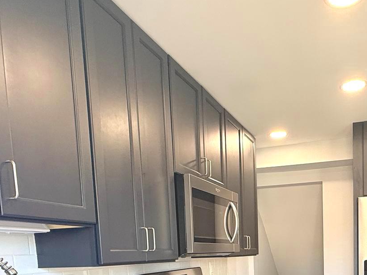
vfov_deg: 35.6
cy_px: 291
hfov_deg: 51.2
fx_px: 371
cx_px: 257
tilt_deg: -5.7
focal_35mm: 35
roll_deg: +2.0
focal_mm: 2.22
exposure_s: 1/120
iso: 200
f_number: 2.2
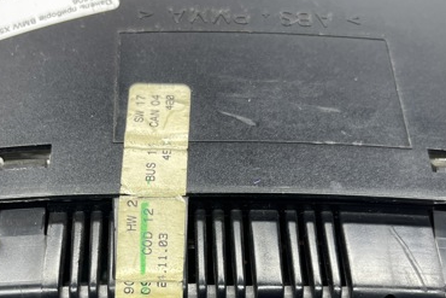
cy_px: 245
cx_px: 164
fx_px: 558
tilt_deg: -64.2
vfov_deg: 29.1
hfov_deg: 43.2
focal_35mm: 45
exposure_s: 1/107
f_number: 1.6
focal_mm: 5.1
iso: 32
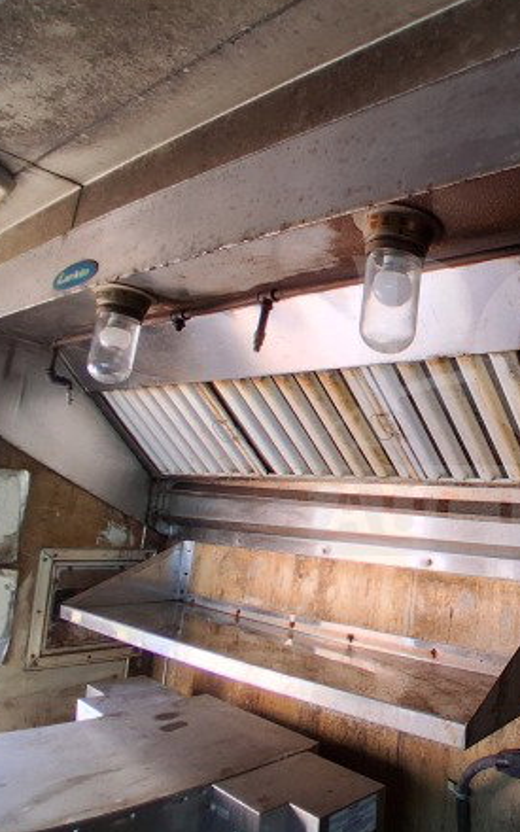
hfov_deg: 42.5
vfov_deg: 72.5
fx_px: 567
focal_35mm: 25
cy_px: 405
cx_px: 520
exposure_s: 1/120
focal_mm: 1.4
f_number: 2.2
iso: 125
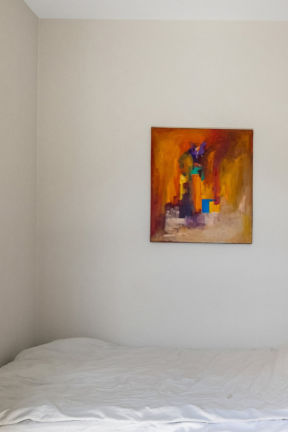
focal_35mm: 49
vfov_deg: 40.2
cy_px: 256
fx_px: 588
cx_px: 249
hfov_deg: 26.7
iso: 400
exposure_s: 1/80
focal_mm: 14.3
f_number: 7.1
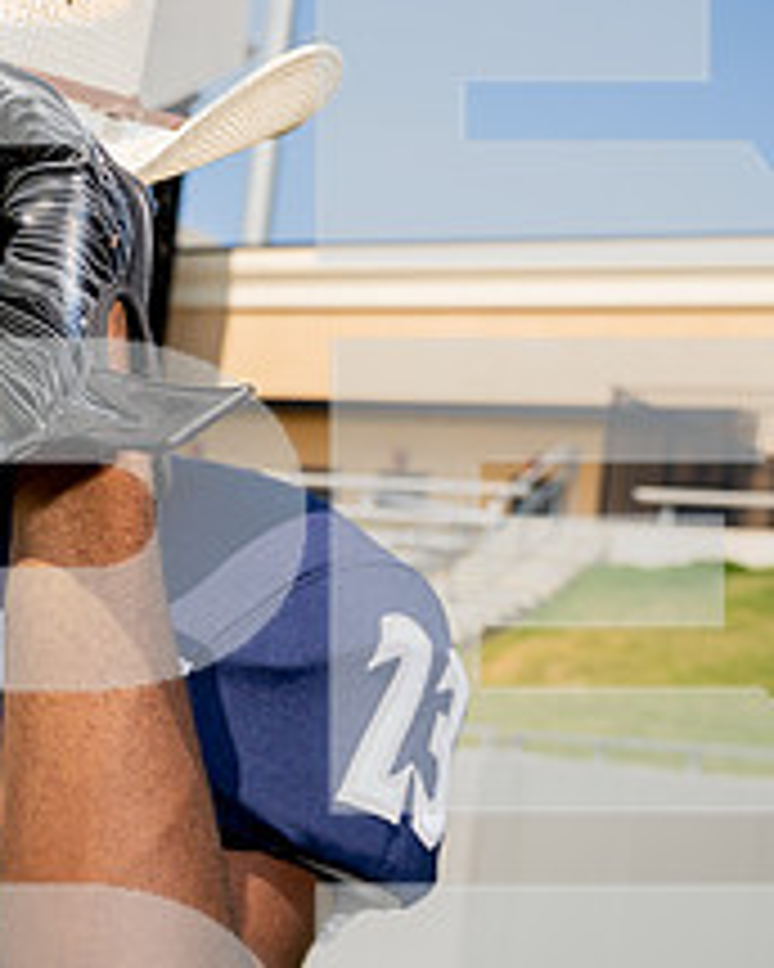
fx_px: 2463
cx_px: -297
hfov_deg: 16.6
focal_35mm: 86
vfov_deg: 22.2
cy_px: 579
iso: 100
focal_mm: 34
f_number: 7.1
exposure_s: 1/250
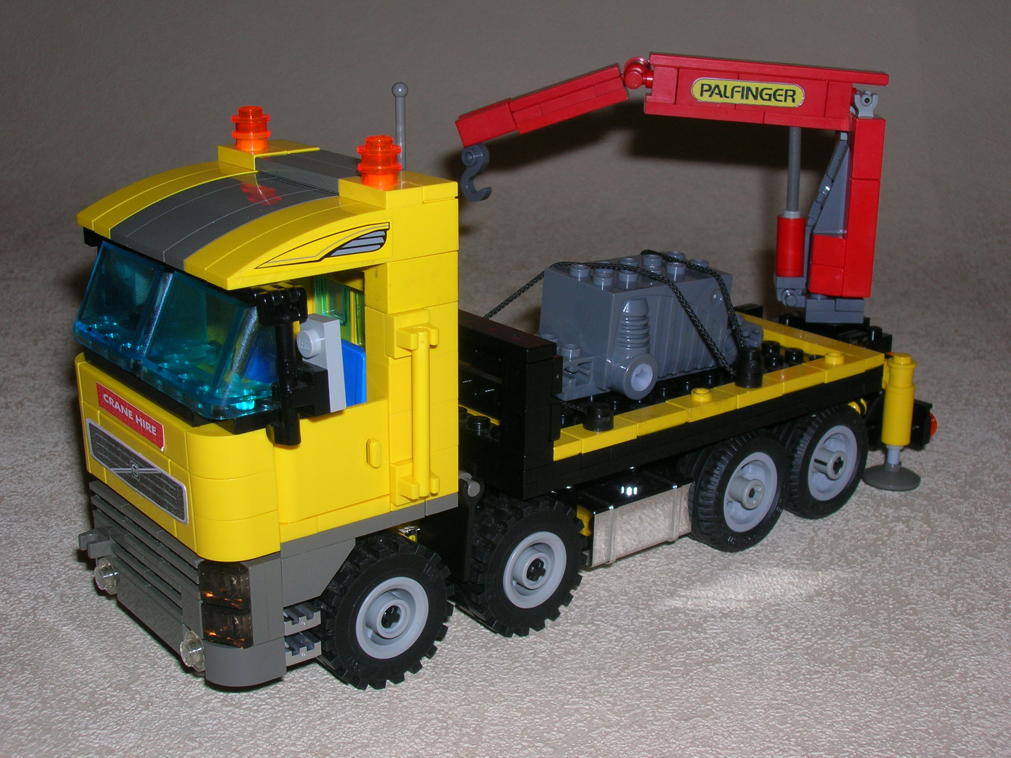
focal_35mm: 46
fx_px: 1343
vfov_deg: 31.5
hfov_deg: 41.2
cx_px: 506
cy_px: 379
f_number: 5.4
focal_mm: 7.7
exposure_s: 1/60.1
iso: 50
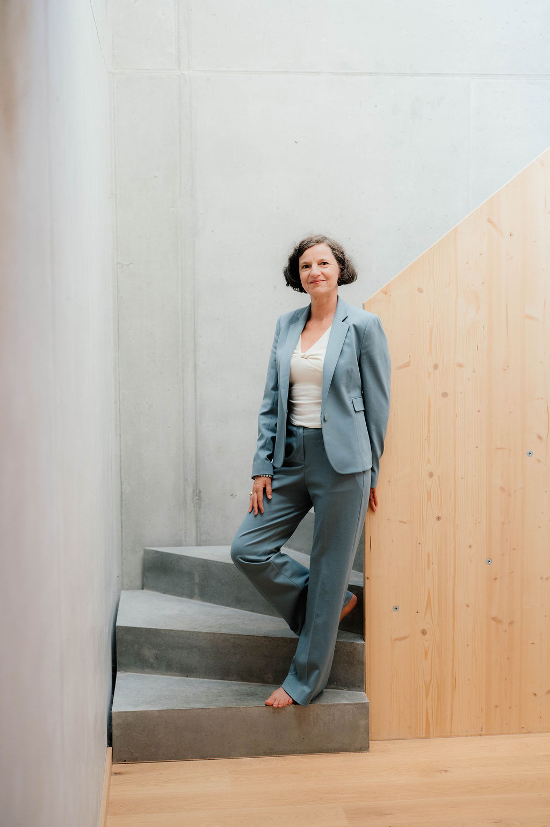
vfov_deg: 39.6
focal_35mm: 50
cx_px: 275
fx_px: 1147
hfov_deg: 27.0
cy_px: 414
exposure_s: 1/160
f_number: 2.2
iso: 640
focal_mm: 50
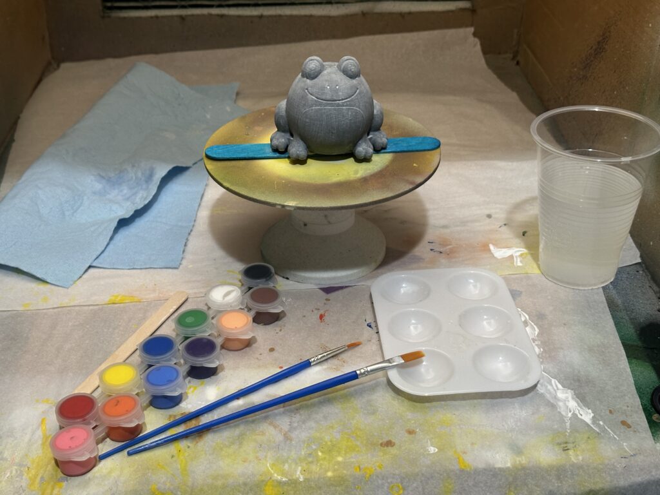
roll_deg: +0.5
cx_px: 330
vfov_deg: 30.3
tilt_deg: -33.0
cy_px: 248
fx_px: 915
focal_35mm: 48
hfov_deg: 39.7
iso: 125
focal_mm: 6.86
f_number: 1.78
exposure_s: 1/60
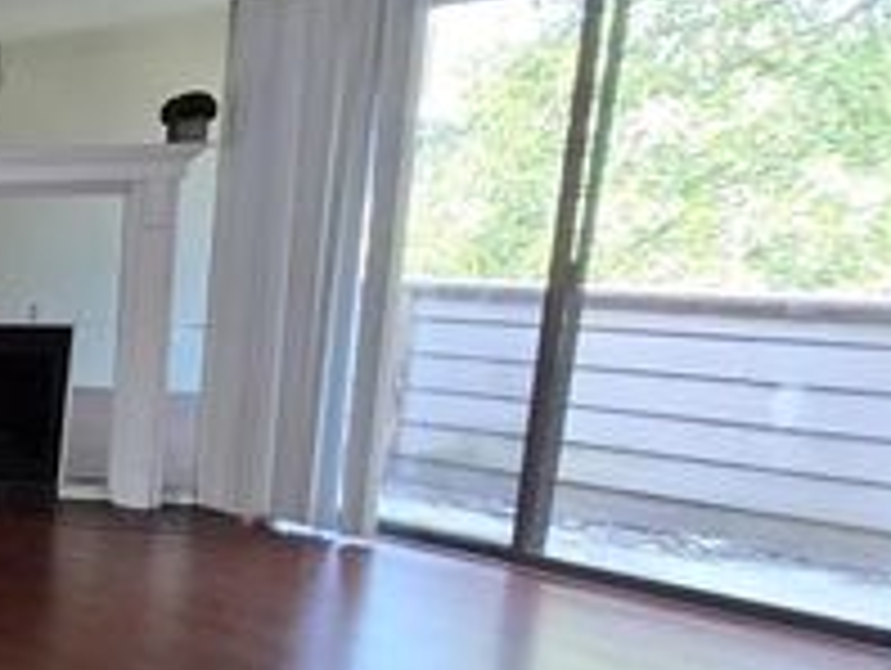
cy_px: 418
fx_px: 1082
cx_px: -504
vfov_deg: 34.2
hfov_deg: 27.2
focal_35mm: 42
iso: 160
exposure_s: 1/60
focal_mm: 1.7
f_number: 2.2
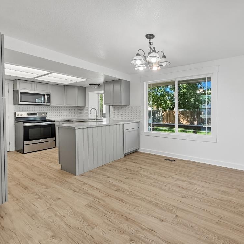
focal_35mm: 17
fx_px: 136
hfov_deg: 82.0
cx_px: 156
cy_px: 125
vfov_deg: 84.0
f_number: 2.2
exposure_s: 1/120
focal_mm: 2.2
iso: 125
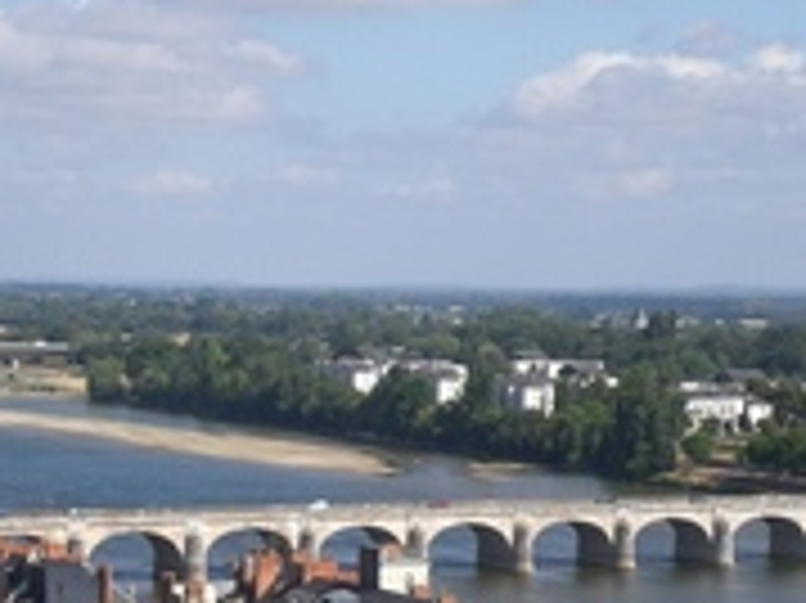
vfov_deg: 10.5
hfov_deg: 14.0
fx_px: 3281
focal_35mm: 141
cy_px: 464
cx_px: 414
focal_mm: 10.4
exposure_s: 1/320
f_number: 5.7
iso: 50
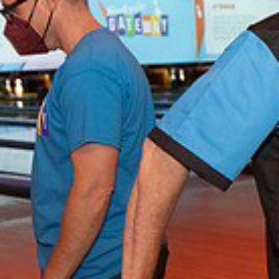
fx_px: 976
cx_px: 572
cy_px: 104
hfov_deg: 13.7
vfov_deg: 16.3
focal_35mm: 107
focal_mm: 30
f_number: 5.6
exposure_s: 1/80
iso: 2500
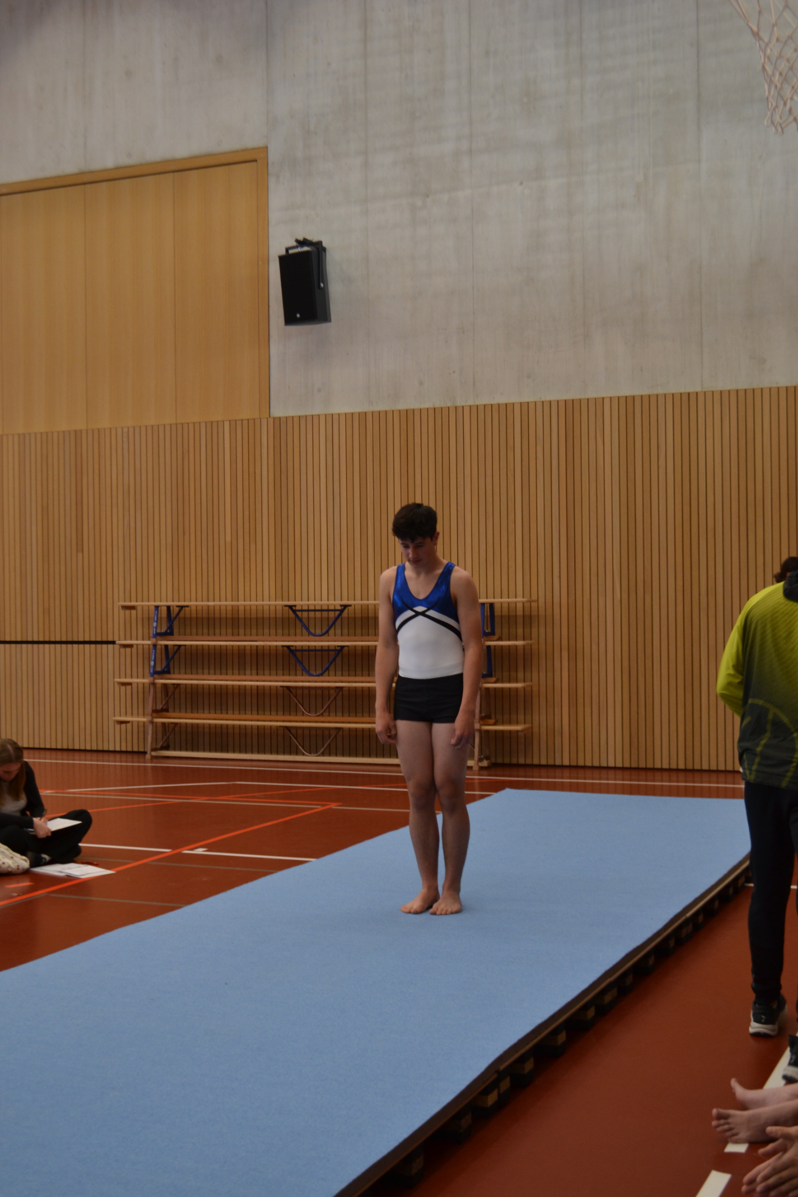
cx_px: 399
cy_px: 598
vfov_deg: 41.1
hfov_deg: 28.1
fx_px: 1596
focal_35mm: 48
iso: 400
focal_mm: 32
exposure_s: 1/40
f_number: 4.8
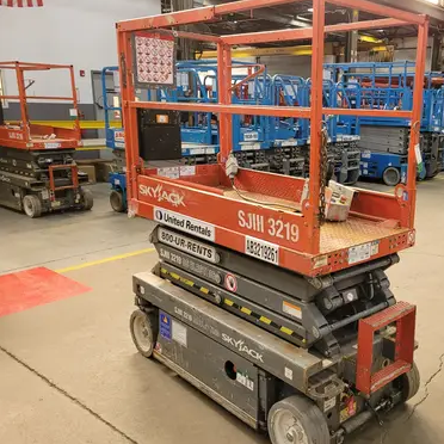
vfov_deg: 48.4
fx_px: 493
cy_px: 227
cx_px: 326
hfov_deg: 46.9
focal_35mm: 34
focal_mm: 5.4
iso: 250
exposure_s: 1/60
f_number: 1.8
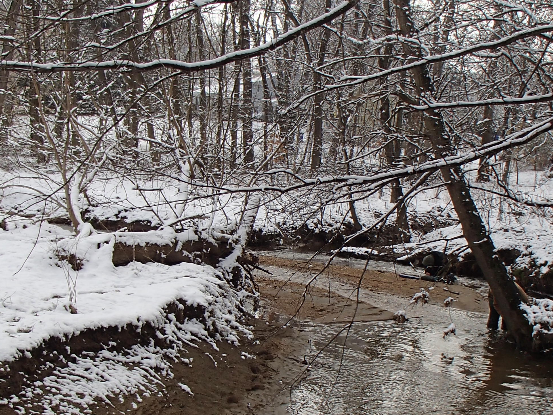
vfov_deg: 25.5
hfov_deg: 33.8
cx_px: 297
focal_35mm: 57
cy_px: 279
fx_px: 911
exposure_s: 1/640
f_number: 3.9
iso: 100
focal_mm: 5
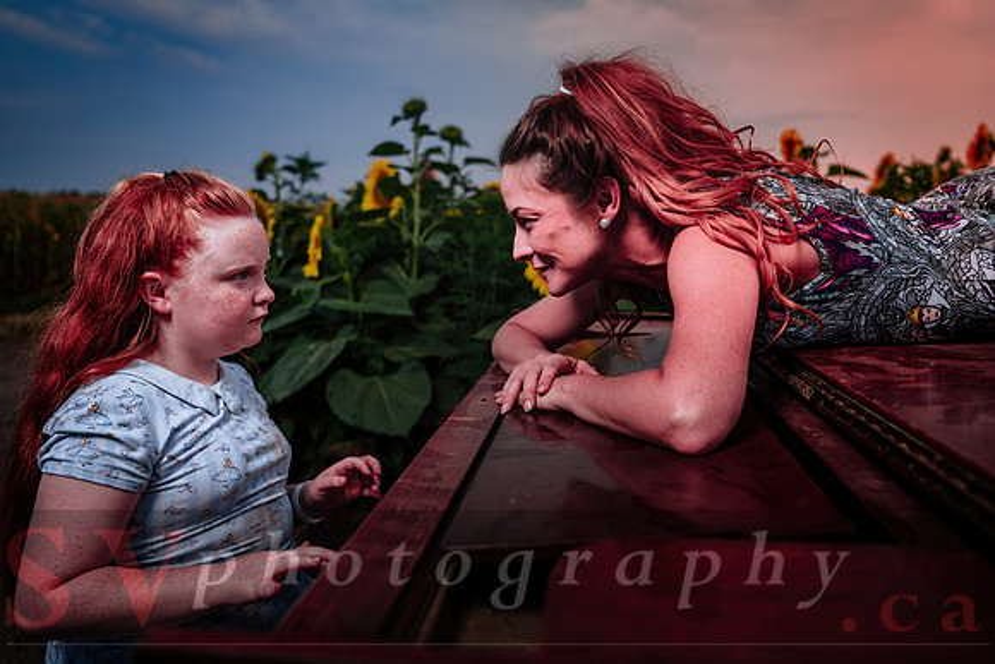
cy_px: 333
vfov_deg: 42.4
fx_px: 856
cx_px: 516
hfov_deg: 60.3
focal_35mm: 31
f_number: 3.2
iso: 64
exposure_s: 1/160
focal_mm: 29
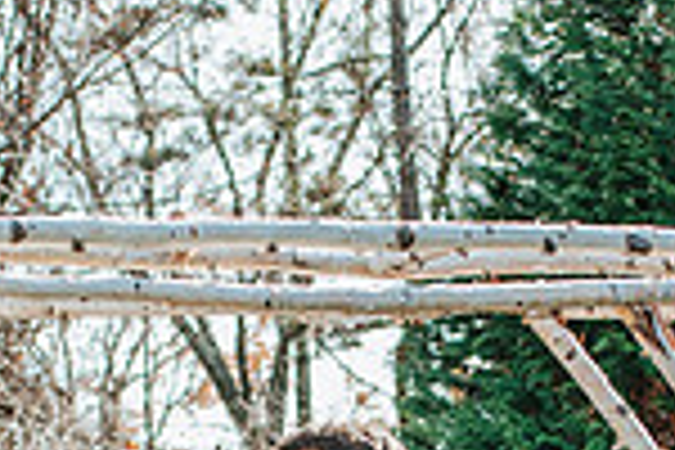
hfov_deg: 12.4
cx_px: 356
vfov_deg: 8.0
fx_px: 3112
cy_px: 794
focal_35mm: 166
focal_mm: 35
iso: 560
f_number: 3.5
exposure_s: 1/1250
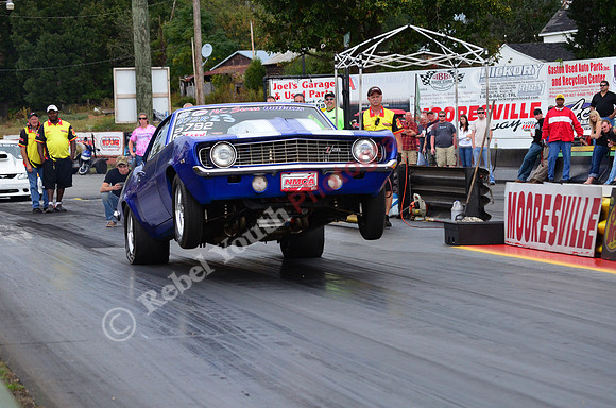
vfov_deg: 9.1
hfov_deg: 13.7
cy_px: 204
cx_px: 308
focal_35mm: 150
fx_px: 2561
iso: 1000
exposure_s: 1/1000
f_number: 8
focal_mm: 100
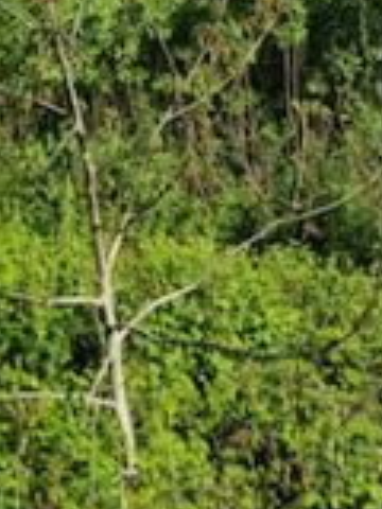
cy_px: -539
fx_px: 1648
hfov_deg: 13.2
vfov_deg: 14.3
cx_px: 73
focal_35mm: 112
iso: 50
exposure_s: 1/1384
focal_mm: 6.7
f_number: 1.8
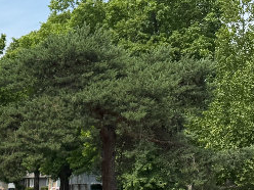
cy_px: 354
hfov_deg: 17.6
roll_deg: +1.7
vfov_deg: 13.3
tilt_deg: -12.2
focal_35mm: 99
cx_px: -135
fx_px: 726
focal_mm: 6.76
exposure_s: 1/3425
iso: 80
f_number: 1.78
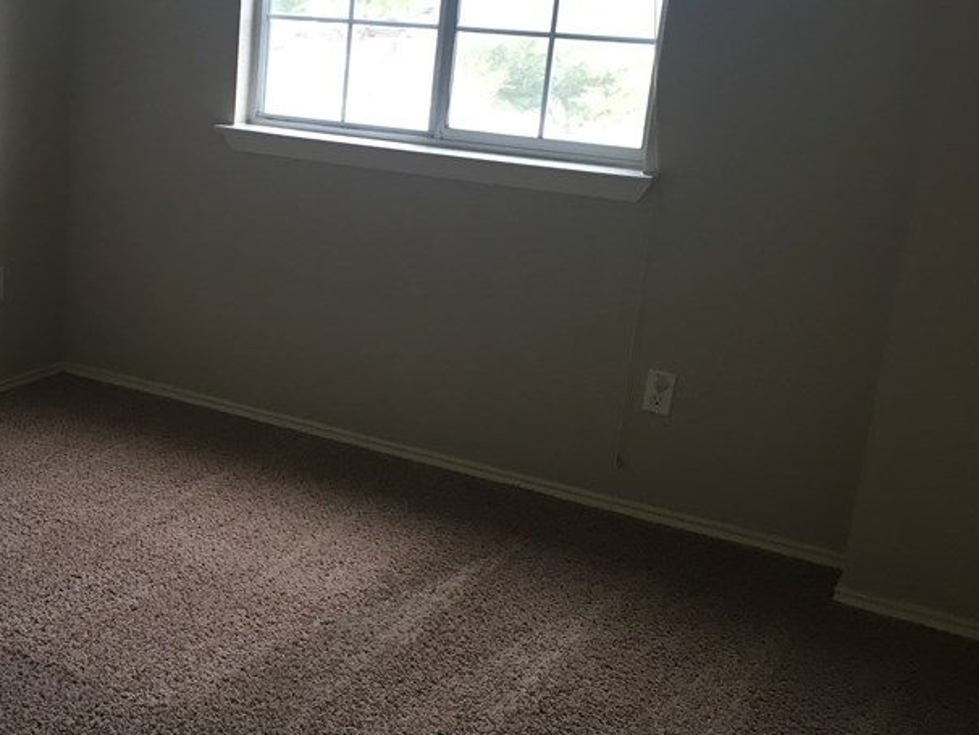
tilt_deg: -15.4
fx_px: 1386
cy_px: 349
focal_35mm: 49
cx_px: 170
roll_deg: -2.3
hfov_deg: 37.3
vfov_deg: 29.7
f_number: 2.2
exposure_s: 1/30
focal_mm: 4.15
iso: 64
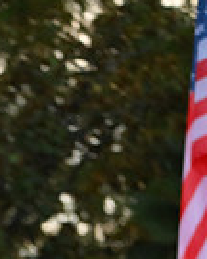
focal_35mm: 1089
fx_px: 8340
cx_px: -158
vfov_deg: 1.8
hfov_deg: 1.4
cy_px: 516
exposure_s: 1/1000
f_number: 4.5
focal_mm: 270
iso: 8000
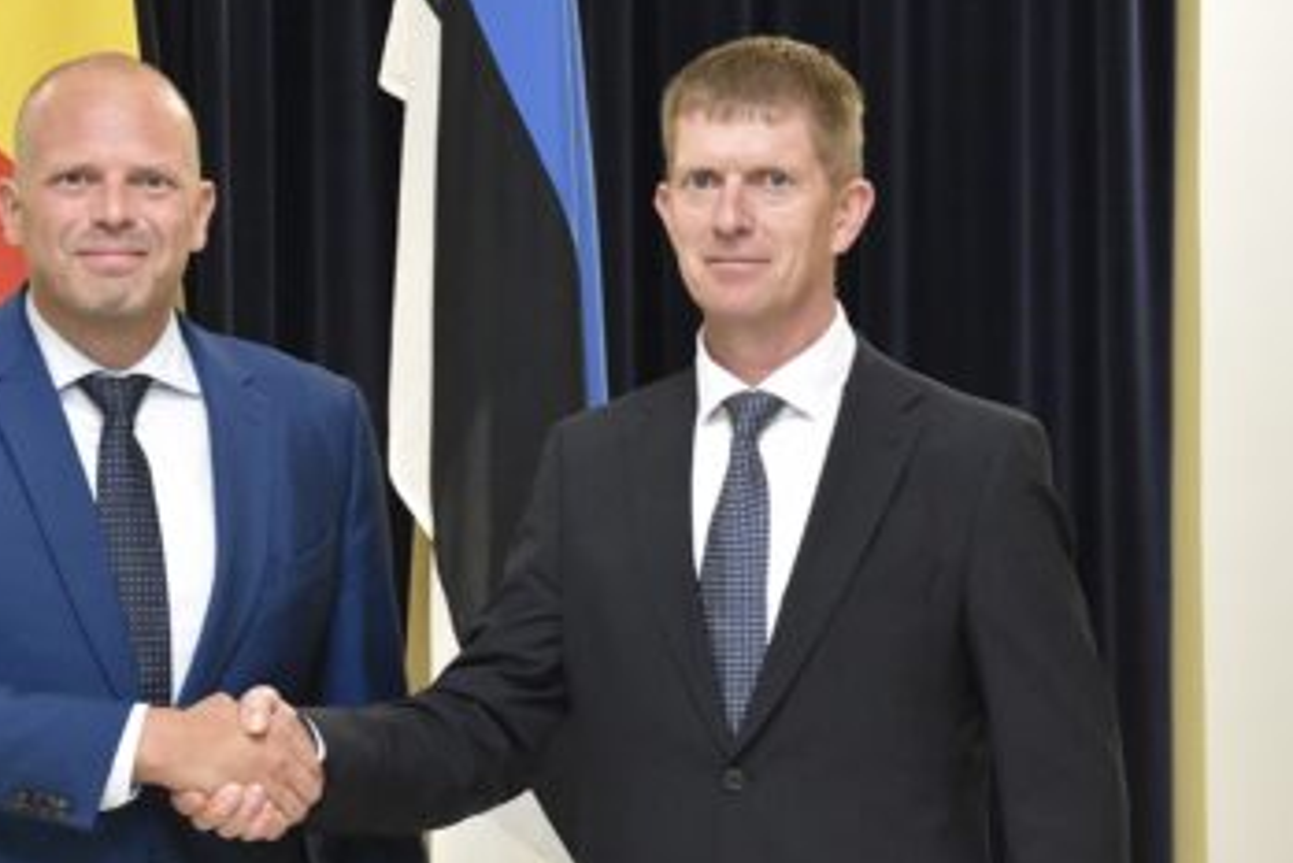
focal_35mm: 129
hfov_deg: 15.8
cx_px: 341
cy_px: 574
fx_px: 4635
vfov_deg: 10.6
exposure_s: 1/60
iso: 3600
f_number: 5
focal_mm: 50
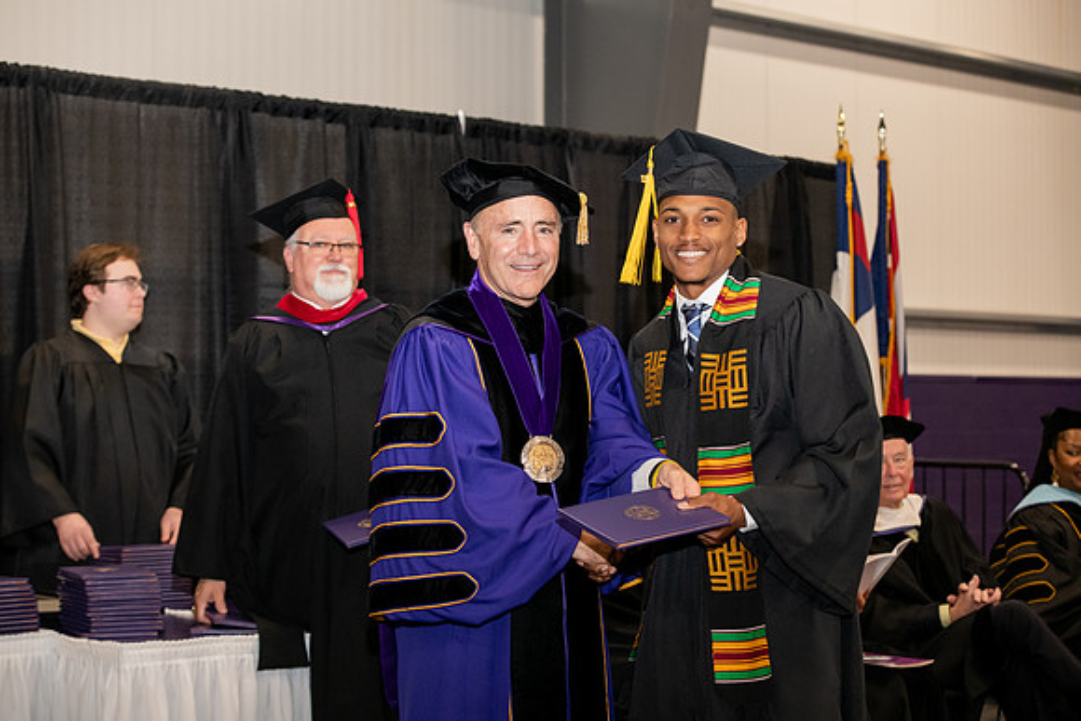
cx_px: 540
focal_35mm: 70
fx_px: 2102
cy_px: 360
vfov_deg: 19.5
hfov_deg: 28.8
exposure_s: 1/200
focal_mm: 70
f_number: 5
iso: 2000
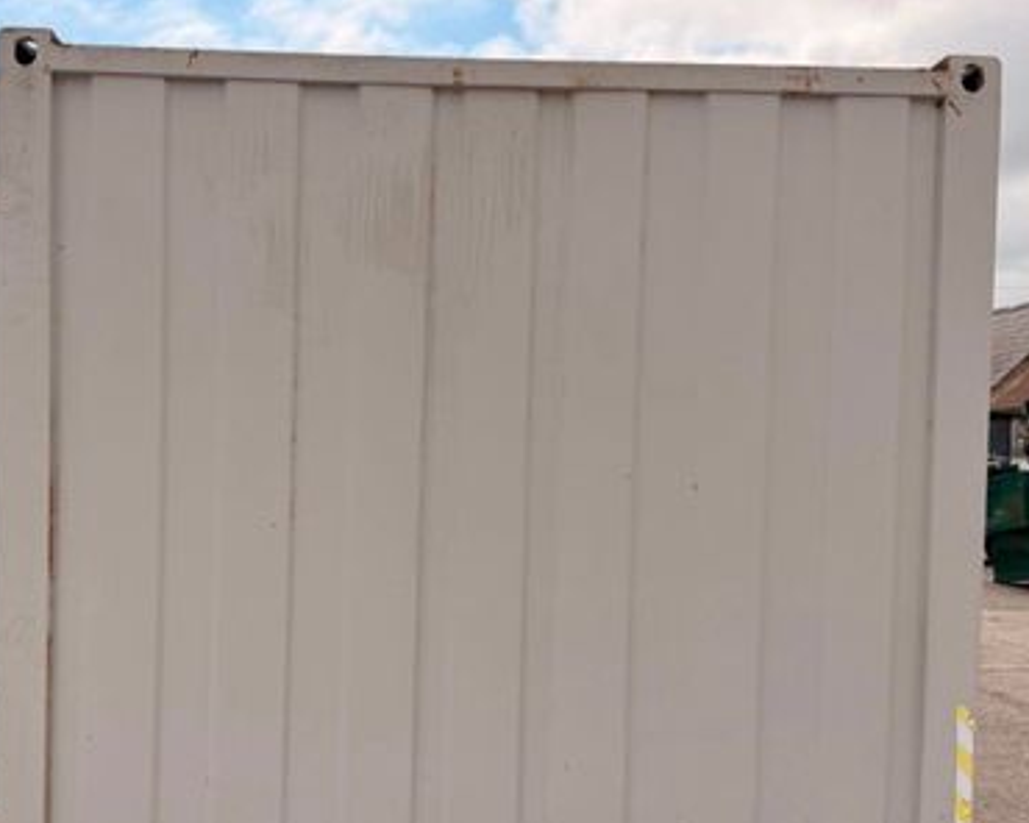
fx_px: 1157
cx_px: 398
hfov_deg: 47.6
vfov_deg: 39.0
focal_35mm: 38
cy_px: 489
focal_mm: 6.76
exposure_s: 1/5714
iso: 100
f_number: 1.78
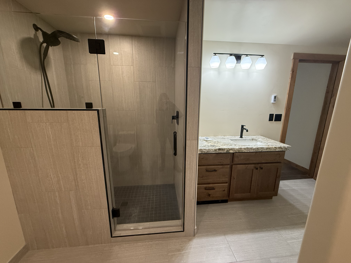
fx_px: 142
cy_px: 132
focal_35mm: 14
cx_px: 176
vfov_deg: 85.7
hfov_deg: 102.1
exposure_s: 1/120
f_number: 2.2
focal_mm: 2.22
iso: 250
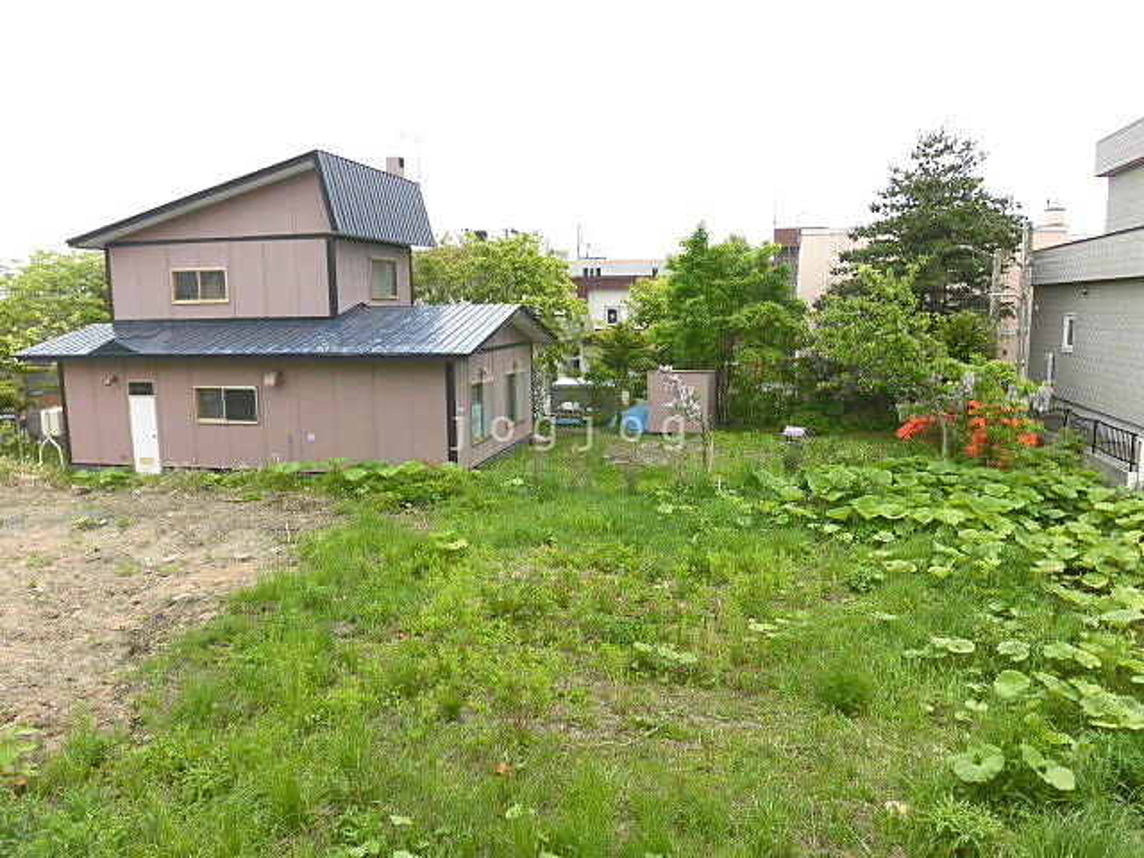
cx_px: 572
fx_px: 793
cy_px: 429
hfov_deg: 71.6
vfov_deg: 56.8
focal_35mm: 24
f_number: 3.1
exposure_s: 1/200
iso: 100
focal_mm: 4.3
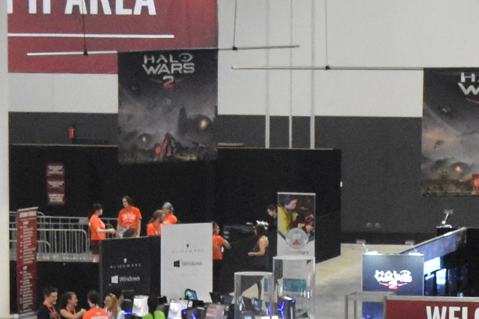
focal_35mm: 311
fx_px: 4137
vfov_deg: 4.4
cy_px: 671
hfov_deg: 6.6
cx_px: 210
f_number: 4.8
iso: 5000
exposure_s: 1/60
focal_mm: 38
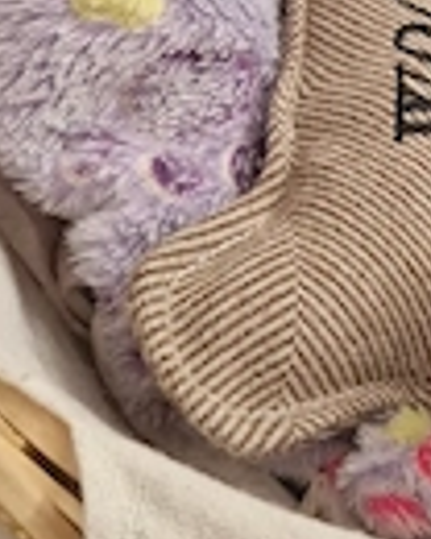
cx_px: 609
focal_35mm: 69
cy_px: 187
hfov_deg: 19.8
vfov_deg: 27.4
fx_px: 1100
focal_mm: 5.4
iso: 50
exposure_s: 1/100
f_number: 1.8
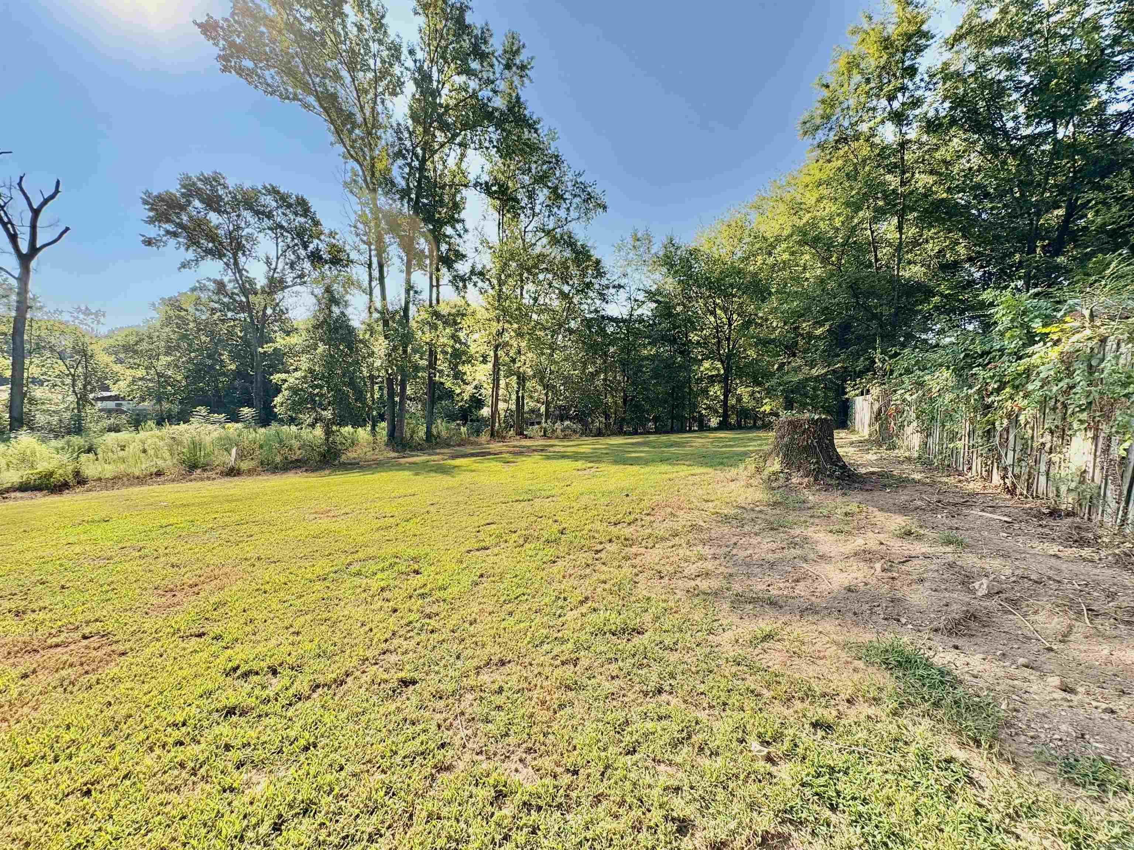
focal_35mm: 14
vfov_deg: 85.7
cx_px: 567
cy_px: 425
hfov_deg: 102.1
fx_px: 459
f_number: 2.2
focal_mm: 2.22
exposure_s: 1/910
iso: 64
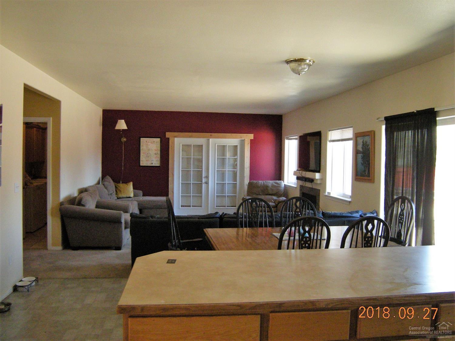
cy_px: 170
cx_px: 228
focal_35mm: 28
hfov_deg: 63.5
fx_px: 368
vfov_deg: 49.7
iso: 320
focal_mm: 4.7
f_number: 2.8
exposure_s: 1/60.1
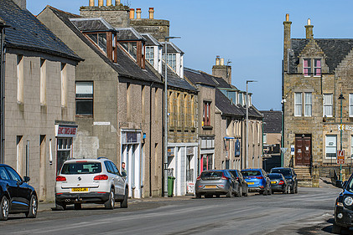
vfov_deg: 8.2
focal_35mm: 168
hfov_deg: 12.2
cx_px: 229
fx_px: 1648
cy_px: 109
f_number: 13
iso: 400
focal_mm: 120
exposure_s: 1/640
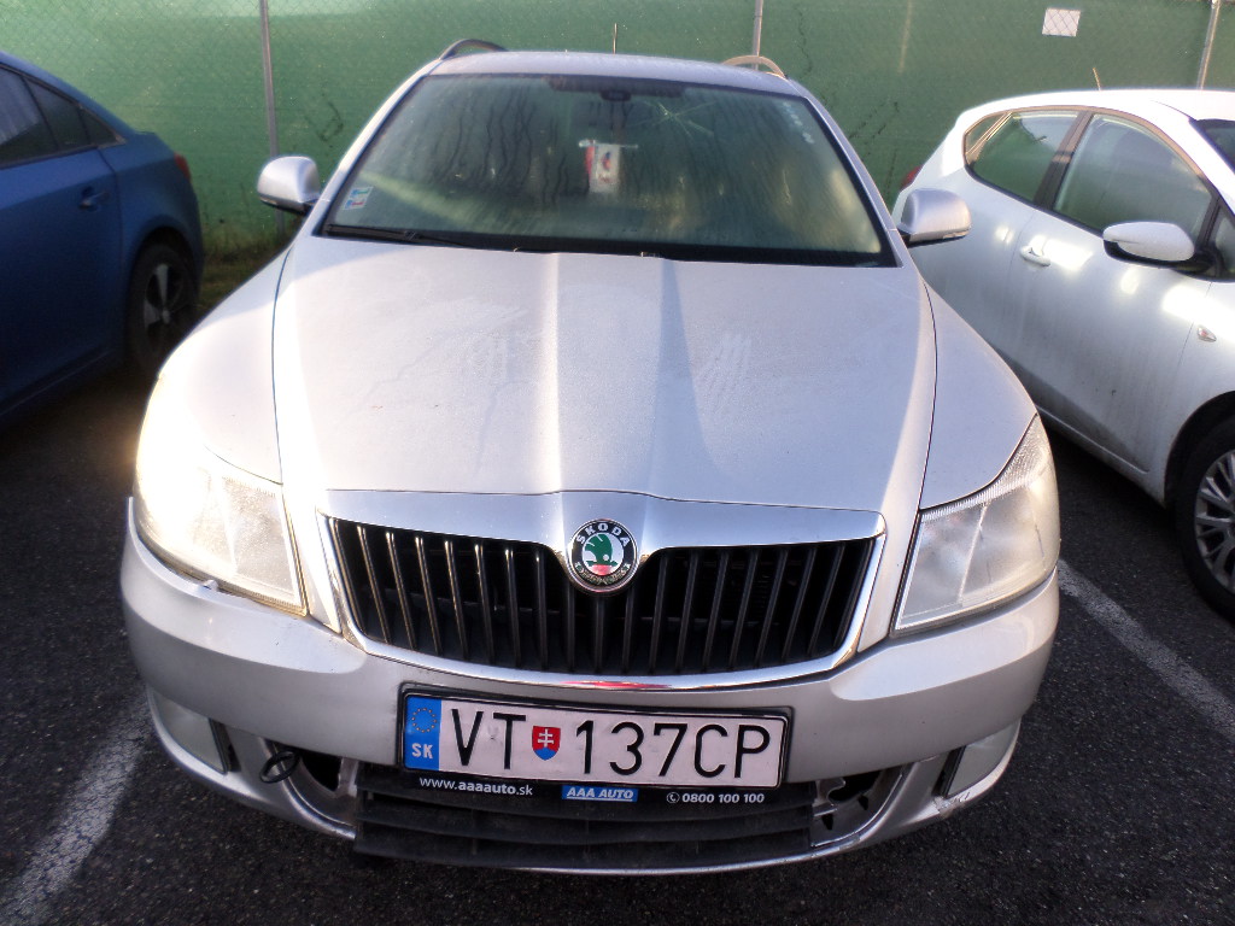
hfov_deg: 69.4
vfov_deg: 54.9
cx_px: 618
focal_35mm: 25
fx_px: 892
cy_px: 463
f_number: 2.5
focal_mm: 4.5
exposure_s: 1/250
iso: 80
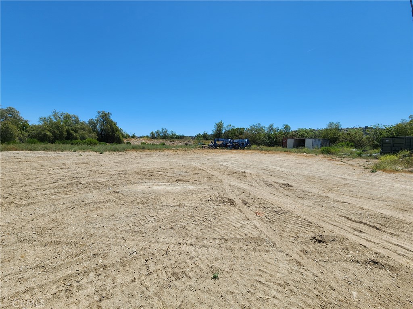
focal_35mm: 13
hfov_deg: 106.2
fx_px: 155
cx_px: 206
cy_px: 154
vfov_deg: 89.9
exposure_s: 1/2752
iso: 50
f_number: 2.2
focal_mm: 2.2
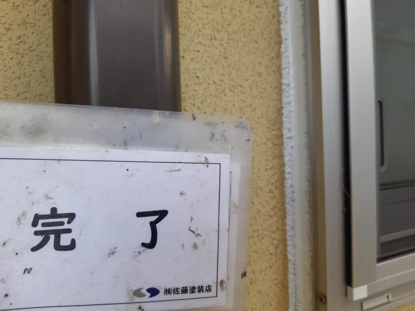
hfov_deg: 67.3
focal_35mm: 26
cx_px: 208
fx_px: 312
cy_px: 156
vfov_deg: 53.1
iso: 40
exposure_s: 1/185
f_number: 1.7
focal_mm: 3.93
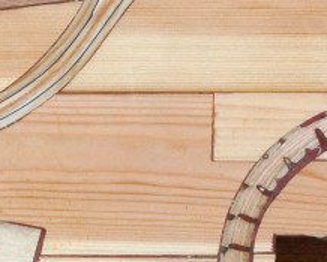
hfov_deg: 9.7
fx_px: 1909
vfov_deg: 7.9
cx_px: -8
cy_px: 172
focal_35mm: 197
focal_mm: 34
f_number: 10
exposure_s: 1/250
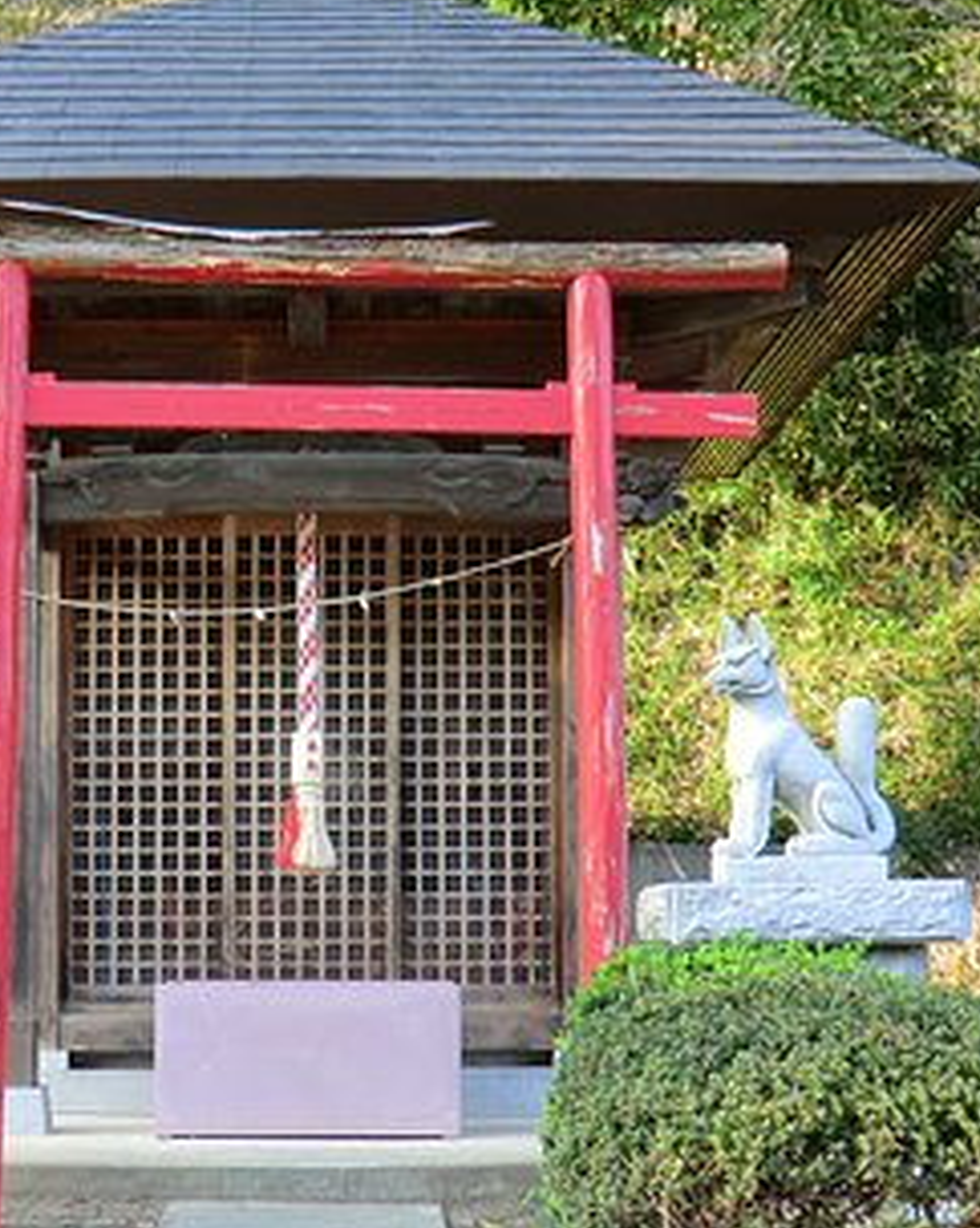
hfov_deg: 23.0
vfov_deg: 28.7
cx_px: 324
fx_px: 2395
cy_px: 681
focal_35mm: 66
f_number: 3.8
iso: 125
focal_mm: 7.1
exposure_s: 1/60
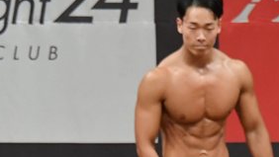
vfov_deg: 1.7
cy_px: 202
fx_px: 5433
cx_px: 154
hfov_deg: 2.9
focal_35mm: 734
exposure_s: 1/400
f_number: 5.6
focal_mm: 170
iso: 6400
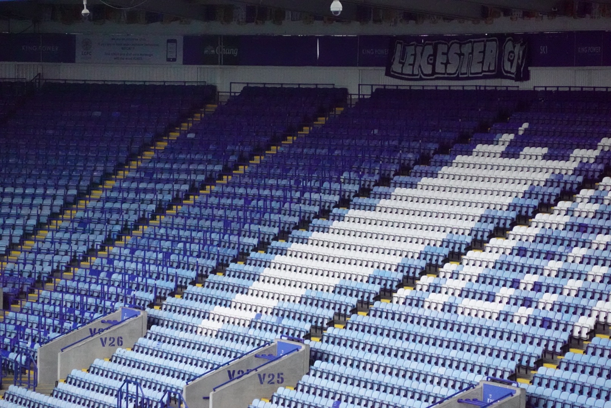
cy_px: 204
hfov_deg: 10.3
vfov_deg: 6.9
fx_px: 3397
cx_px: 306
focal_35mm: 200
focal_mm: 72
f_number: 5
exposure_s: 1/3200
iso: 6400
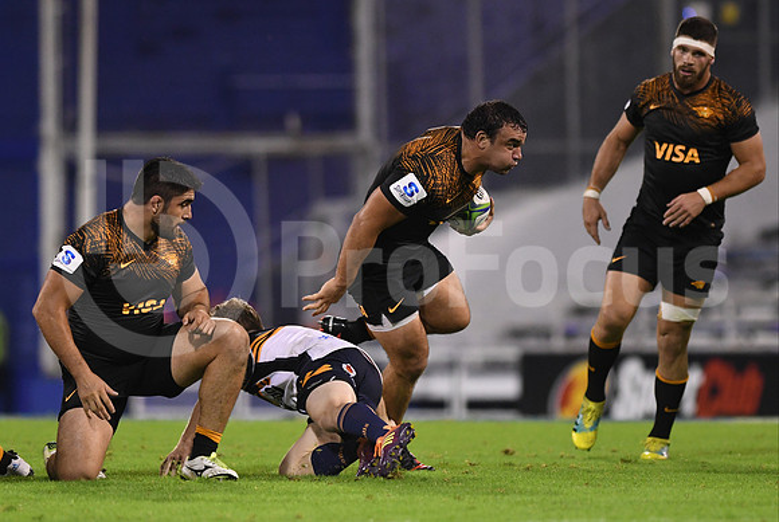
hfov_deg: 4.6
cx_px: 390
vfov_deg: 3.1
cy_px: 261
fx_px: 9755
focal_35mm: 450
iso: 2500
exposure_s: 1/1000
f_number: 2.8
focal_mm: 300
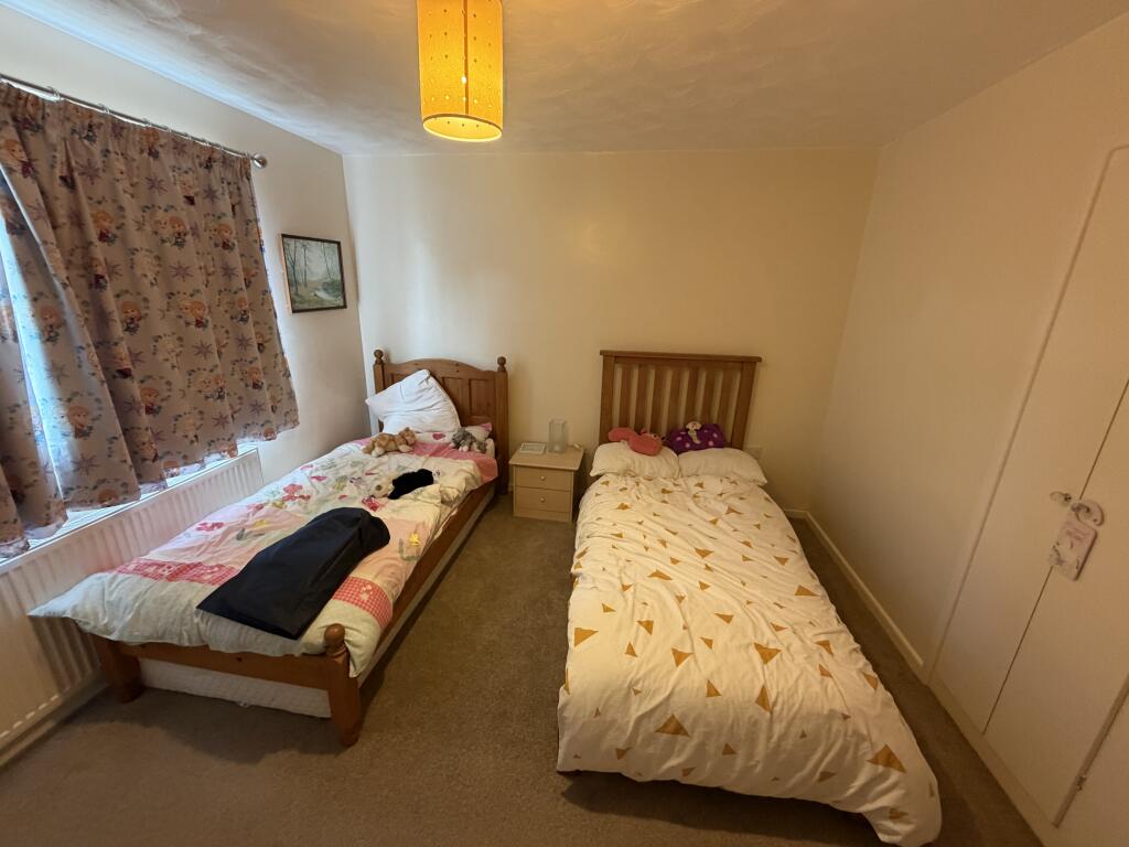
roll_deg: -1.1
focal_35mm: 14
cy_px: 424
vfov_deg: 85.7
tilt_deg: -17.6
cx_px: 564
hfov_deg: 102.1
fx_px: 457
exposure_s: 1/50
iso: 320
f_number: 2.2
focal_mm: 2.22
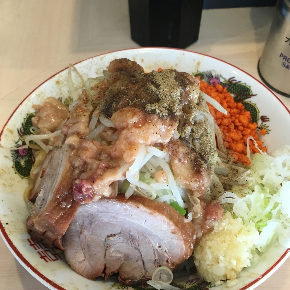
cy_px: 173
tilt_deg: -56.6
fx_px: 332
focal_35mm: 35
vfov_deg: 47.0
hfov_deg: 47.2
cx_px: 145
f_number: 2.2
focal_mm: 4.15
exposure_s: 1/30
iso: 40
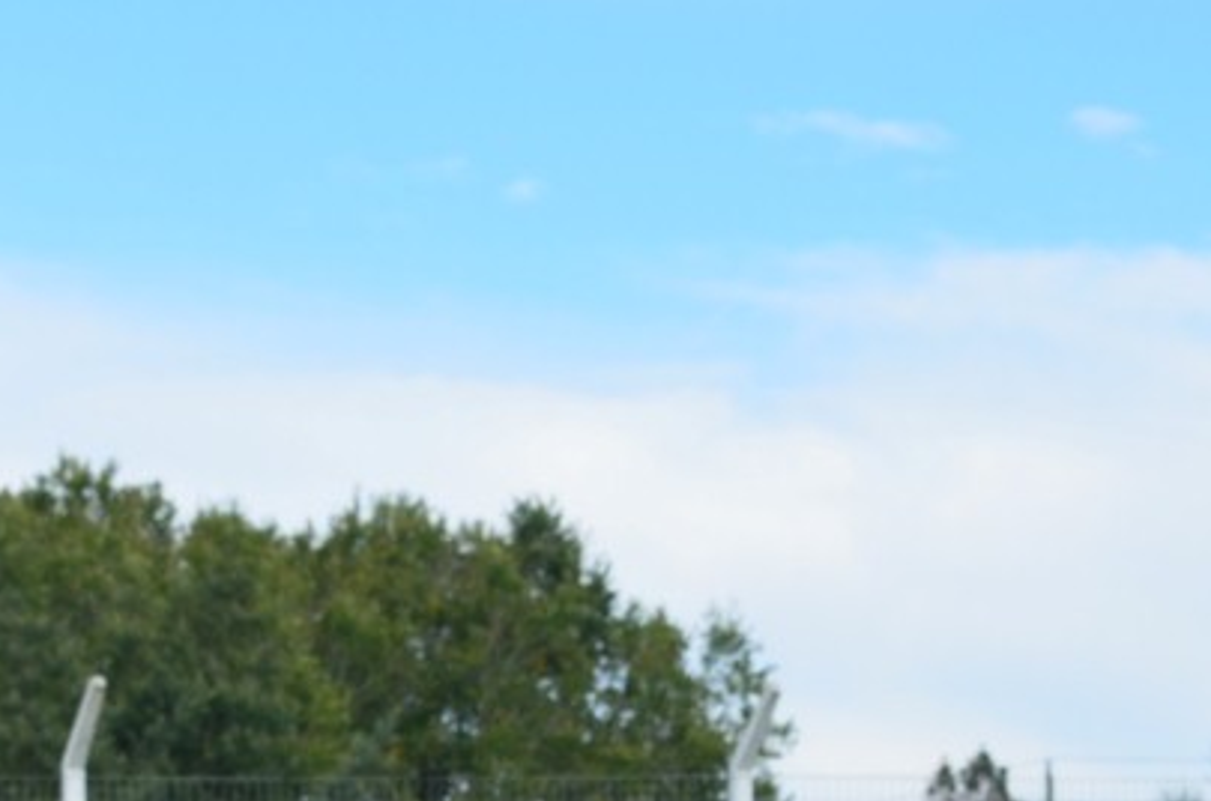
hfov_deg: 10.0
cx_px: 368
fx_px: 6913
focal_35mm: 206
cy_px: 1139
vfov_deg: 6.6
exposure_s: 1/125
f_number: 11
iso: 110
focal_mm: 48
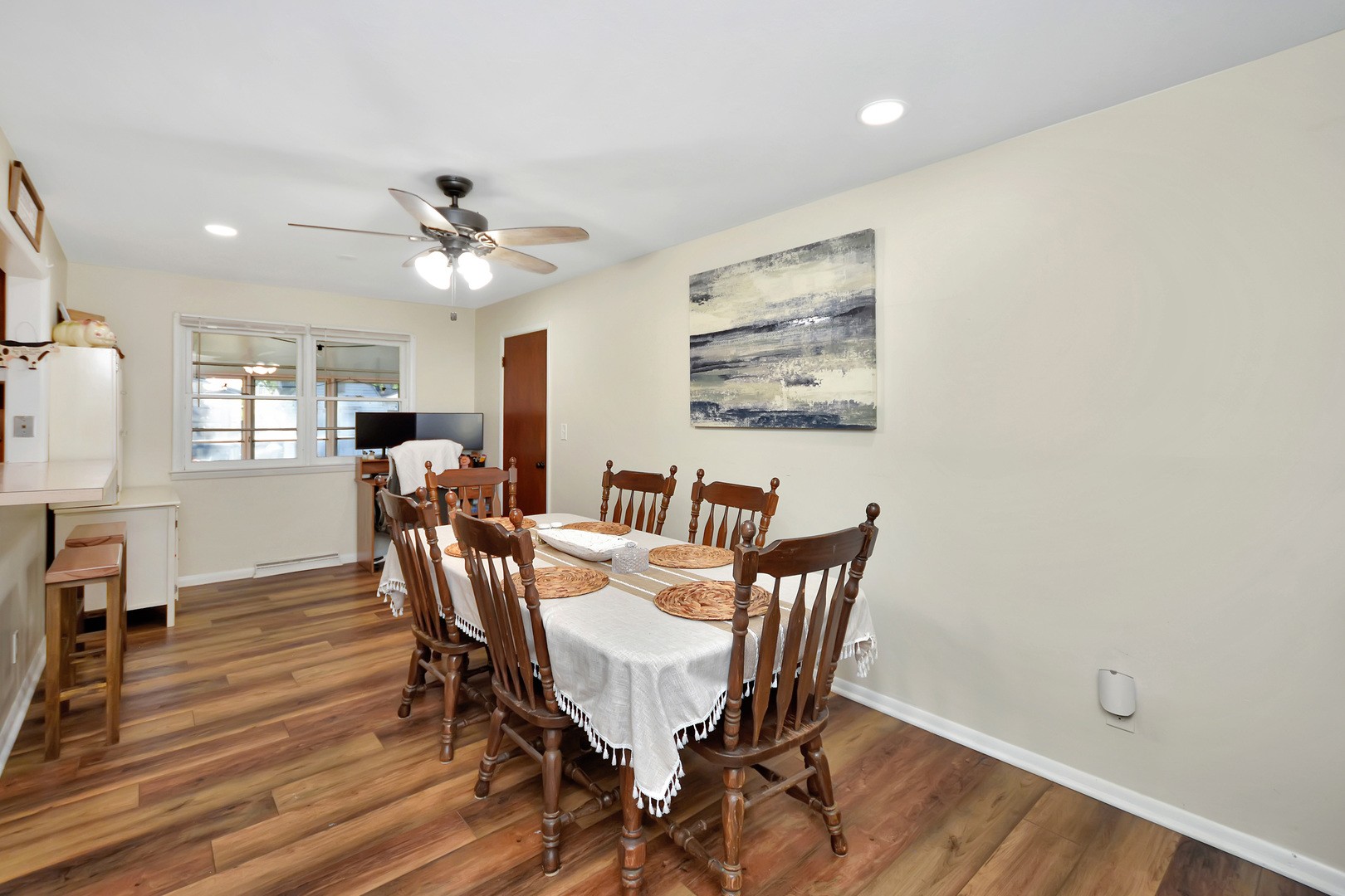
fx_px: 560
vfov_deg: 77.3
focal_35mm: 15
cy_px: 448
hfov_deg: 100.4
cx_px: 672
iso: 200
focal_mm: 10
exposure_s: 1/60
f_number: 4
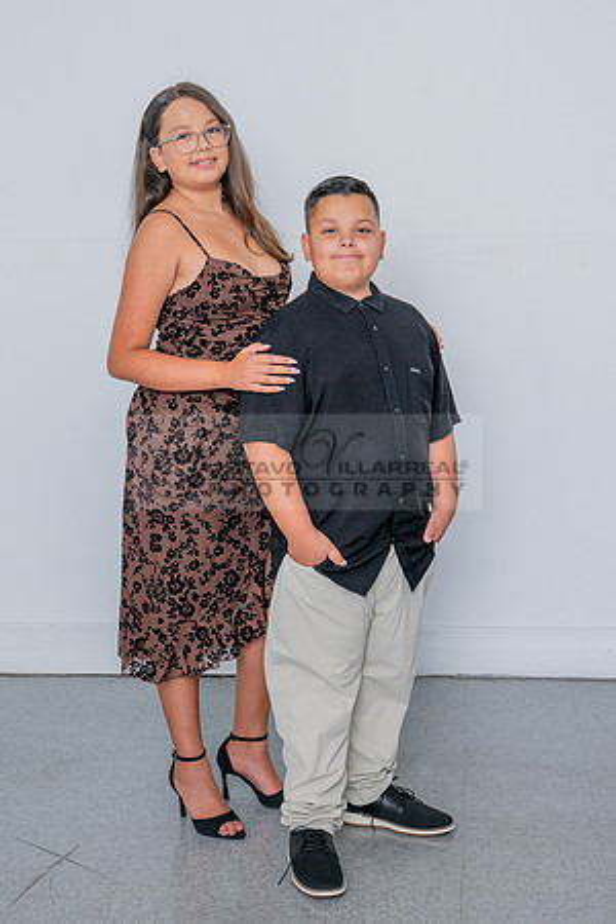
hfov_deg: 22.6
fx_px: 1539
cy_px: 438
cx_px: 307
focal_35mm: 60
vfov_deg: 33.4
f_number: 5.6
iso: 320
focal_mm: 38
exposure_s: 1/125
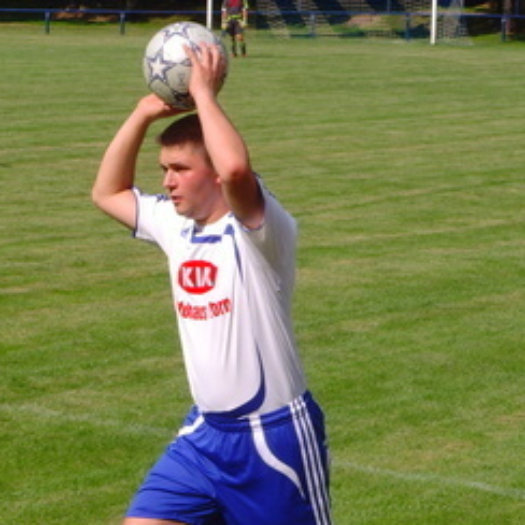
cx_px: 179
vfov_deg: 12.0
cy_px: 212
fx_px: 2488
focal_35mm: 145
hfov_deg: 12.0
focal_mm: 13.7
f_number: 7.4
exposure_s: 1/250
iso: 80
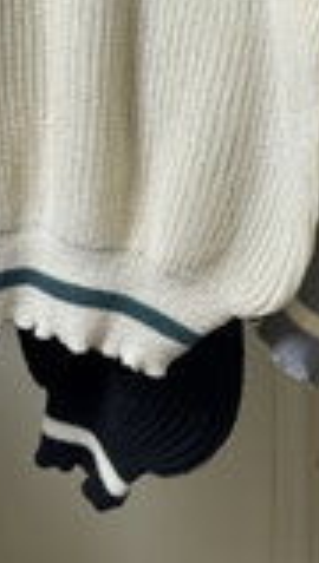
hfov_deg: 6.9
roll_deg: +0.3
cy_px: -193
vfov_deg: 11.9
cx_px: 326
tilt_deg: -13.0
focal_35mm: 175
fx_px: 2619
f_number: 1.78
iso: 160
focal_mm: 6.76
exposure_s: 1/100
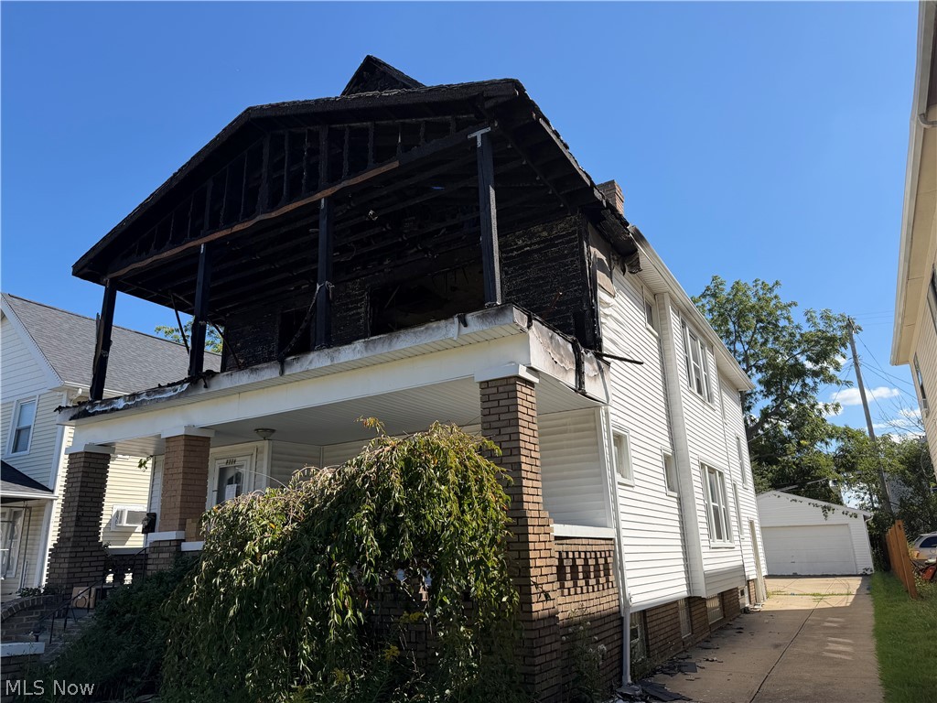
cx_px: 468
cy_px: 352
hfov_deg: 71.6
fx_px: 650
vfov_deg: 56.8
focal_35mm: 24
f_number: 1.78
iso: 80
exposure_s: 1/3279
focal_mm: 6.76
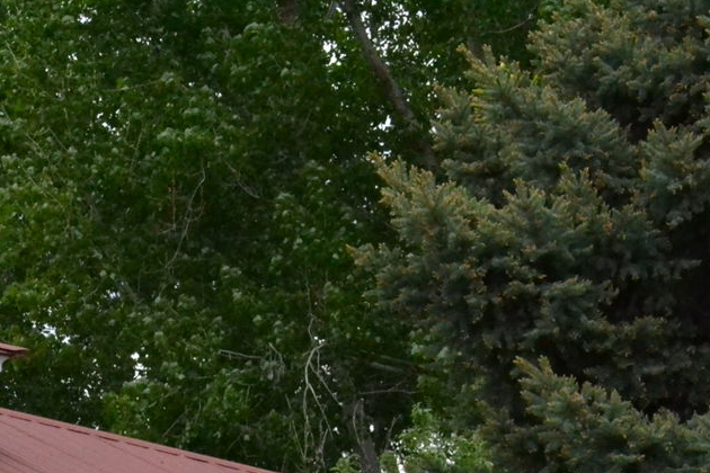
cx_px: -256
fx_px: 2613
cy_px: 708
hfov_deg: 14.7
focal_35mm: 133
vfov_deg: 10.0
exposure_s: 1/2500
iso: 3200
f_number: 10
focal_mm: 29
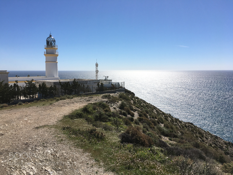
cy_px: 88
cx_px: 116
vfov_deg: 48.2
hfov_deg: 61.7
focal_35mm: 29
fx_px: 195
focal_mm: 4.15
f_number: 2.2
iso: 25
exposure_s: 1/3344
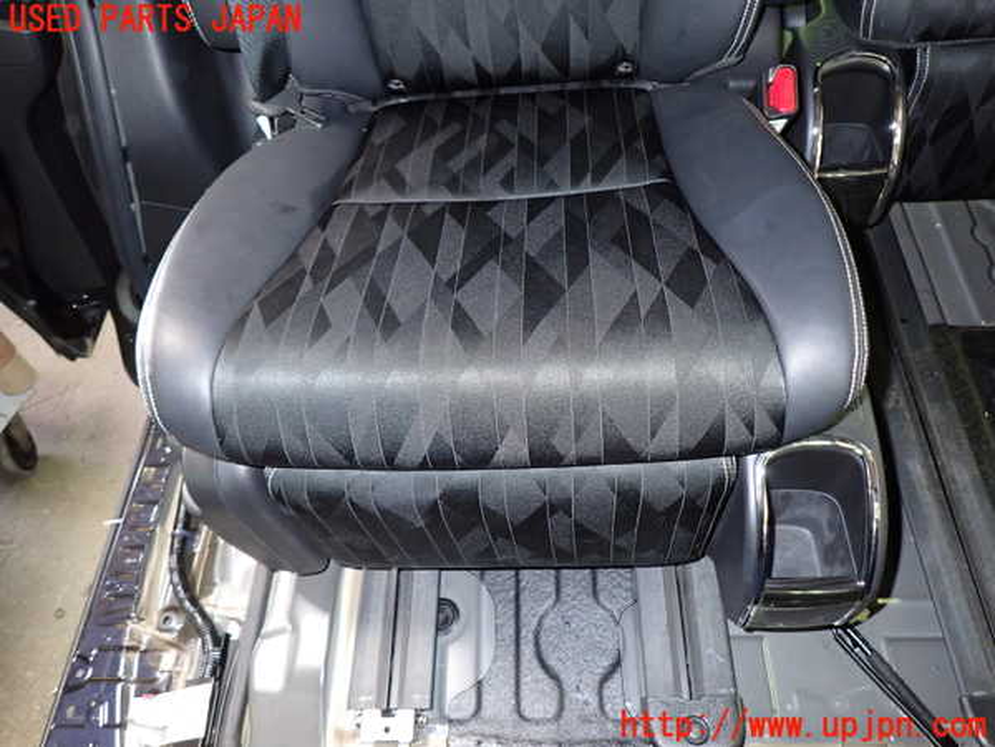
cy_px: 374
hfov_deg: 69.4
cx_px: 498
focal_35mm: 25
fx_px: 719
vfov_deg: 54.9
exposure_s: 1/30
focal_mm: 4.5
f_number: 2
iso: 320
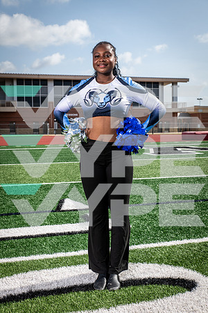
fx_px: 399
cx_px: 104
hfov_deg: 29.2
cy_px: 156
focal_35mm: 46
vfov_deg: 42.7
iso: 125
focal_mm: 46
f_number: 7.1
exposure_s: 1/400
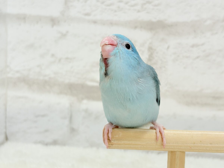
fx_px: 336
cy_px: 84
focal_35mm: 52
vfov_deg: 28.0
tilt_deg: -6.4
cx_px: 112
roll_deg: -2.0
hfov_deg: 36.8
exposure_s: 1/100
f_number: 1.6
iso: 64
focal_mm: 5.96
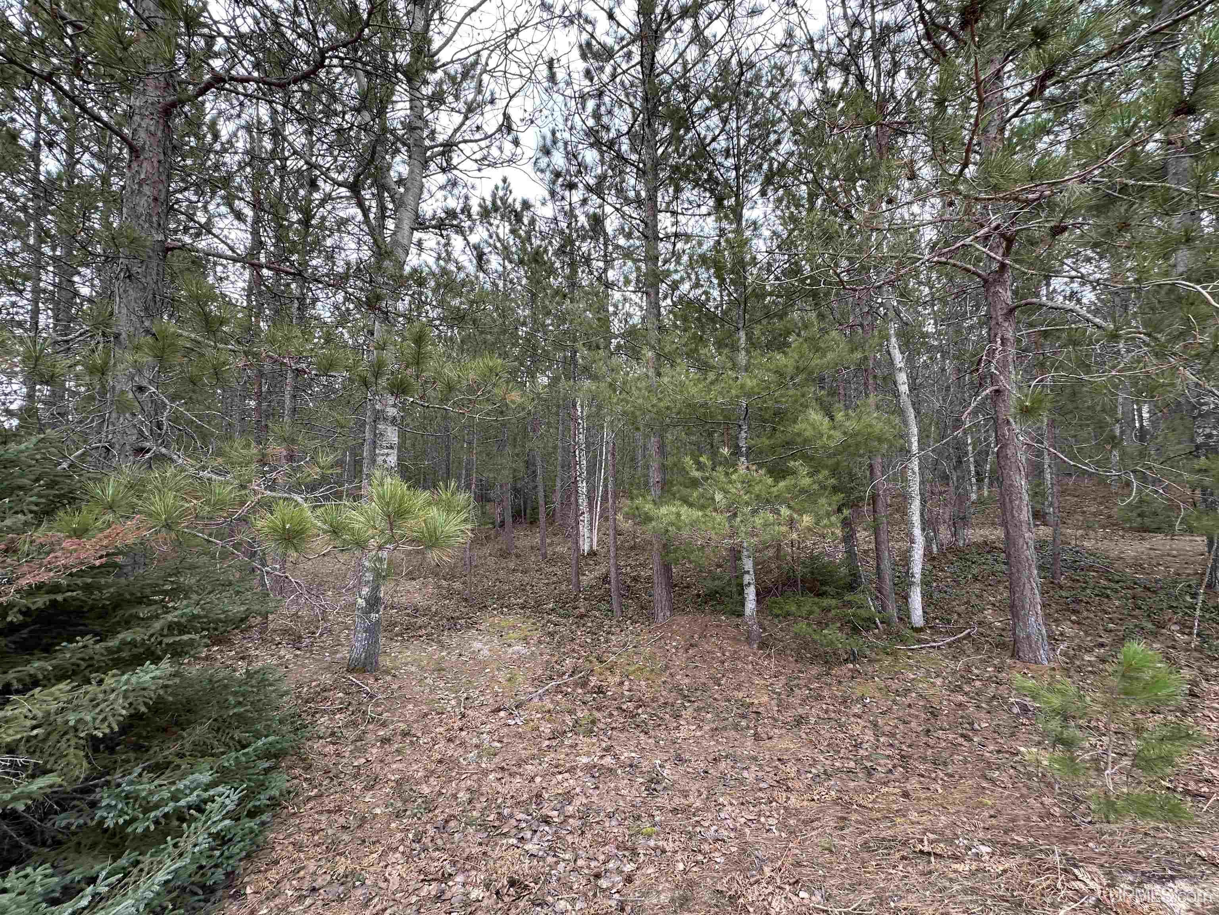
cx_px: 610
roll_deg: +0.1
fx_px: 493
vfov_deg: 85.7
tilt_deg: +4.1
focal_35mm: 14
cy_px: 458
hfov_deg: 102.1
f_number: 2.2
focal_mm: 2.22
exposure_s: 1/99
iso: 40
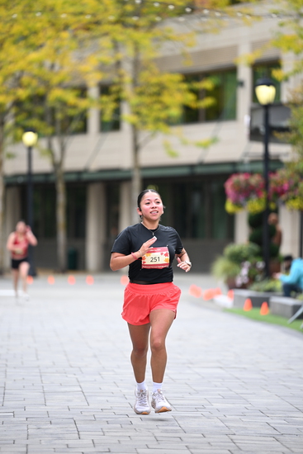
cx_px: 152
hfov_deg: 6.9
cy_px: 227
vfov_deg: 10.3
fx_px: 2523
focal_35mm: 200
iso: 640
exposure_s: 1/2000
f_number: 2.8
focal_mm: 200
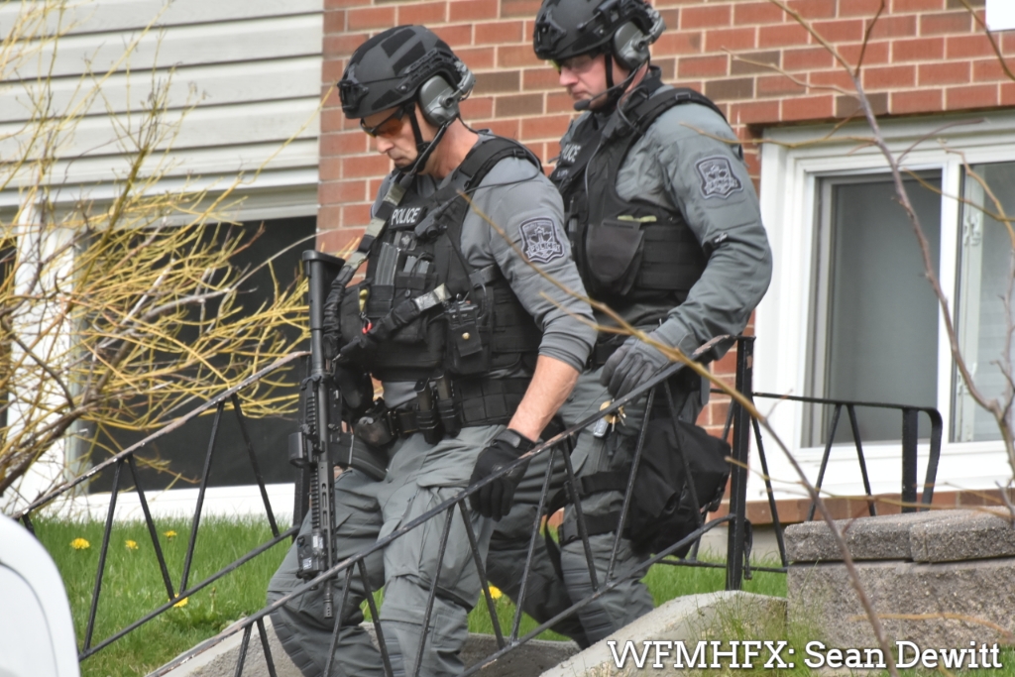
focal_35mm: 450
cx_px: 508
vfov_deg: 3.1
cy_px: 338
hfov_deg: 4.6
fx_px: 12688
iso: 1000
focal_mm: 300
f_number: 11
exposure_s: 1/400
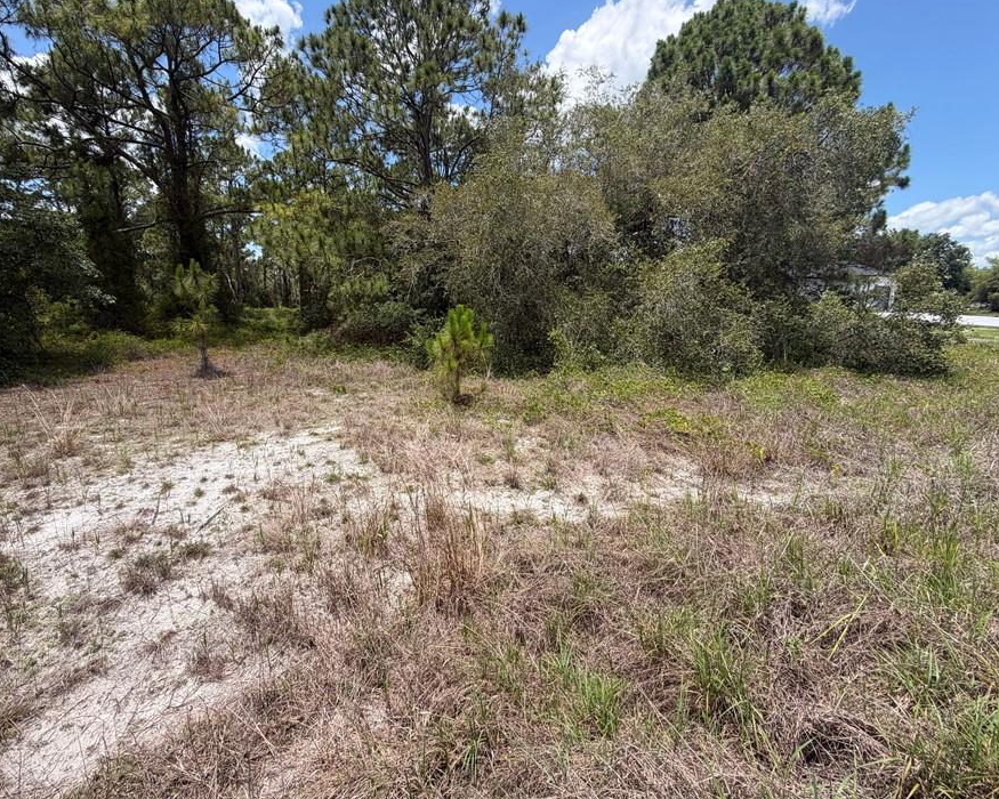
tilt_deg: -8.4
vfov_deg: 80.3
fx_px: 473
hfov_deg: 93.0
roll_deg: +0.0
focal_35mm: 16
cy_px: 377
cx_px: 464
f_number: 2.2
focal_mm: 2.22
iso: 32
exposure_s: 1/770
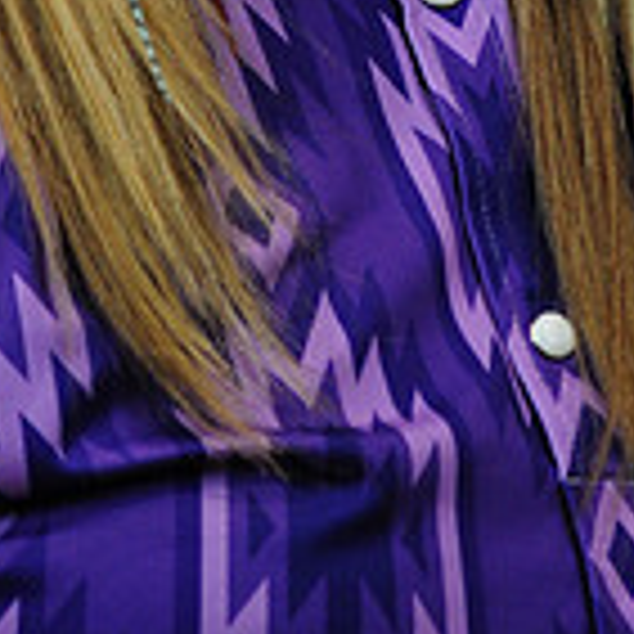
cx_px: 259
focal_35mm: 496
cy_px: -643
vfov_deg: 3.5
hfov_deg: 3.5
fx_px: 10272
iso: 640
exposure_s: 1/125
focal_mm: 95
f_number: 4.2
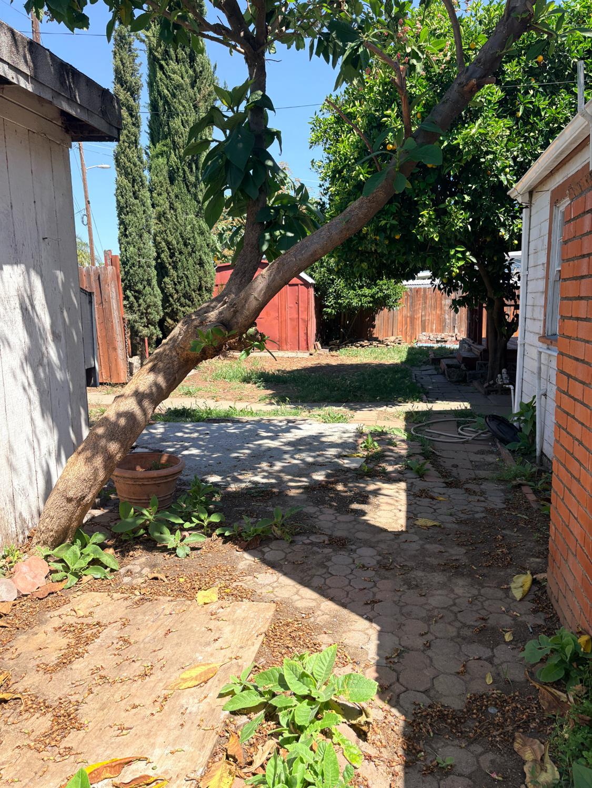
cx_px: 296
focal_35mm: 26
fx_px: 593
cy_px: 394
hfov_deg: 53.1
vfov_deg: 67.3
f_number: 1.6
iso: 50
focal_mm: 5.96
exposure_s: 1/1337
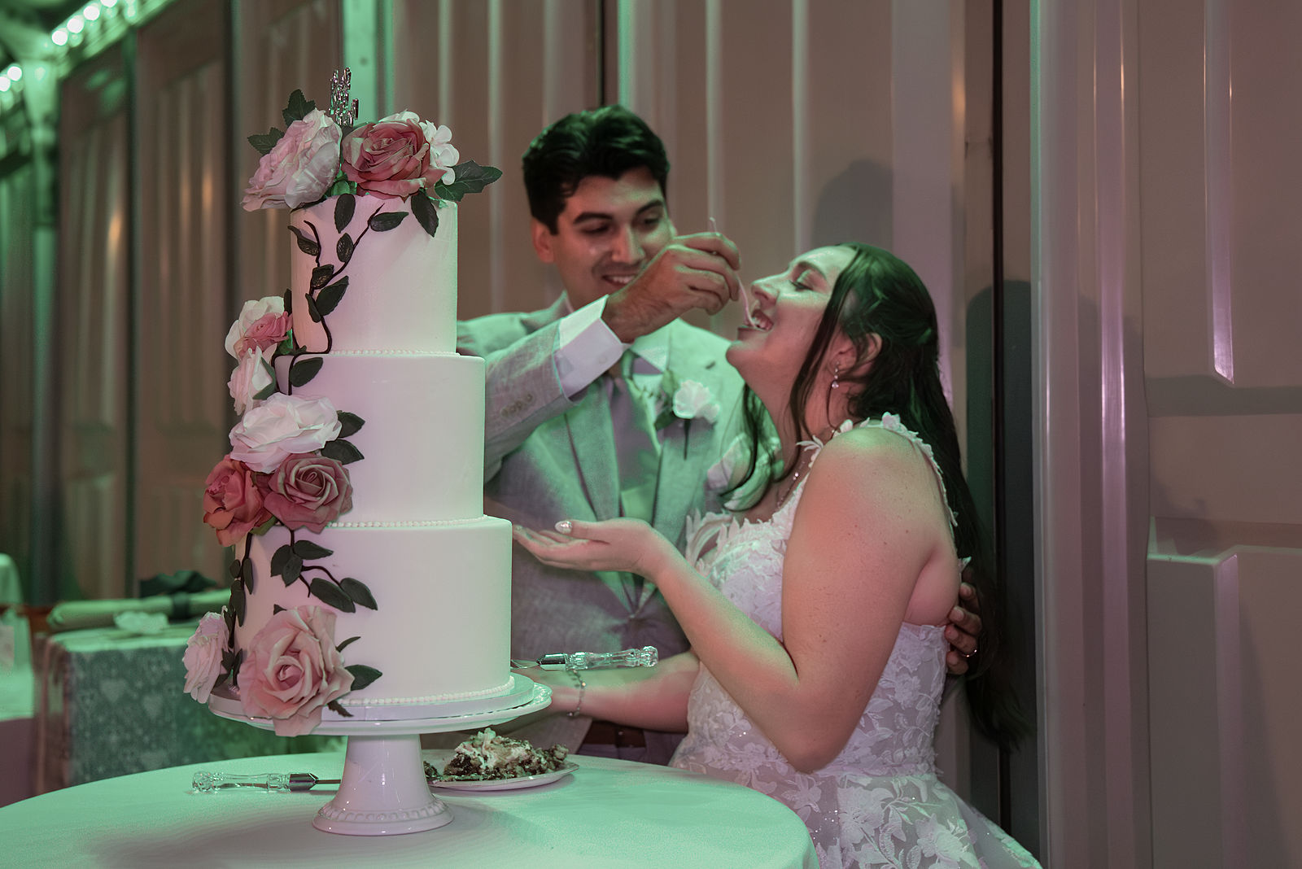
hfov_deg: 45.4
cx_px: 651
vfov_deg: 31.2
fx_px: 1556
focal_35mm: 43
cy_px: 434
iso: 6400
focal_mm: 43
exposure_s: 1/160
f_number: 2.8
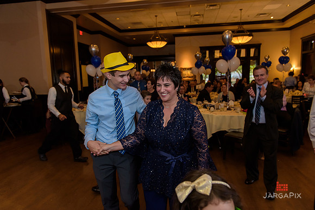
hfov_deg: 73.7
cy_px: 105
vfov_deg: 53.2
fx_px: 210
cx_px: 158
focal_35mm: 24
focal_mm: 24
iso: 1600
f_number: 3.2
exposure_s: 1/125
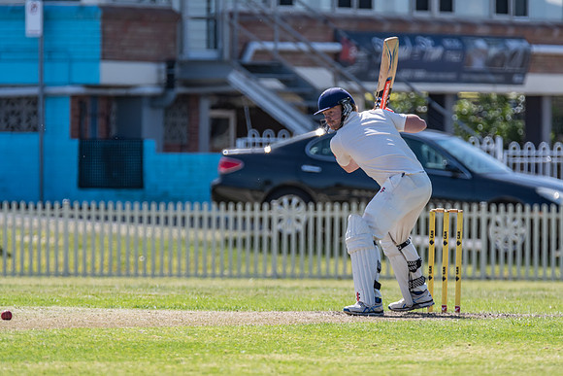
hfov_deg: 2.7
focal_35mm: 750
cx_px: 282
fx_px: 11731
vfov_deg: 1.8
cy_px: 188
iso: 500
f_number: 7.1
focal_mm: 500
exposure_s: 1/1600
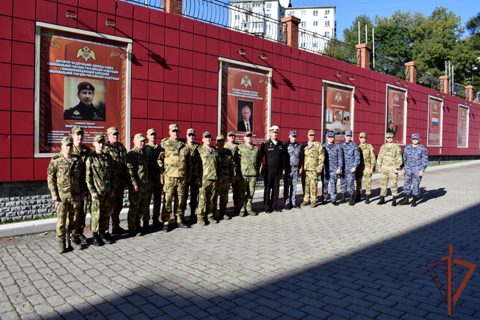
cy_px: 160
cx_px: 240
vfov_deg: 47.9
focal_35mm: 27
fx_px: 360
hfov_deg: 67.4
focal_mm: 18
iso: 200
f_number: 9
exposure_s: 1/320
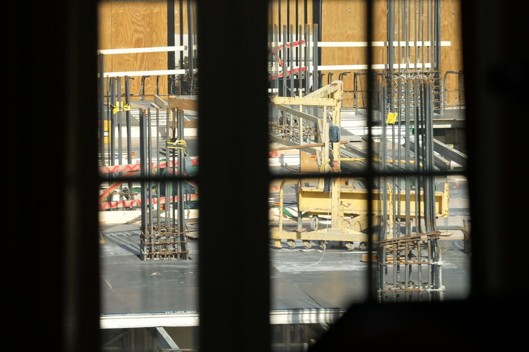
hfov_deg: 6.9
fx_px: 4407
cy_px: 176
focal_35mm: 300
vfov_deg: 4.6
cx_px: 264
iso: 1250
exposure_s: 1/2000
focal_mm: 200
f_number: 6.3
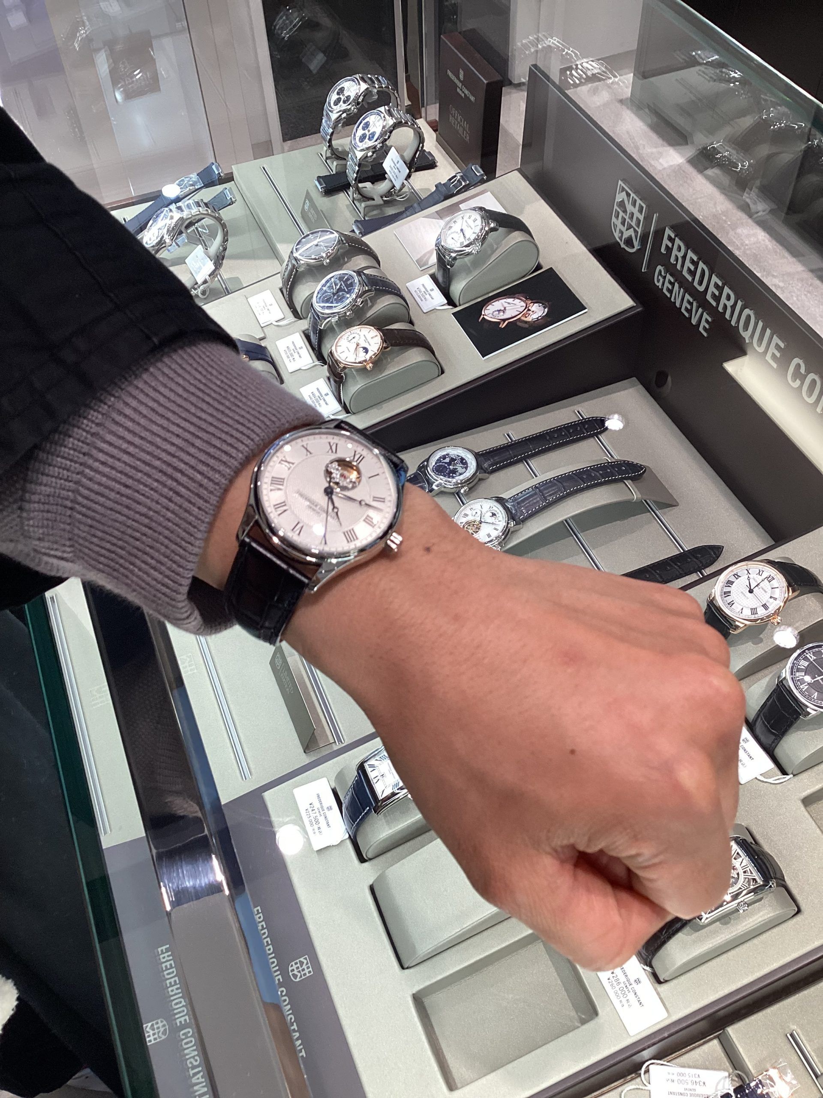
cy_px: 549
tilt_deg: -52.2
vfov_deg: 58.4
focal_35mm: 31
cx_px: 412
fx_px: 983
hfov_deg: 45.4
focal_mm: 3.3
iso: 80
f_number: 2.4
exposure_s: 1/100
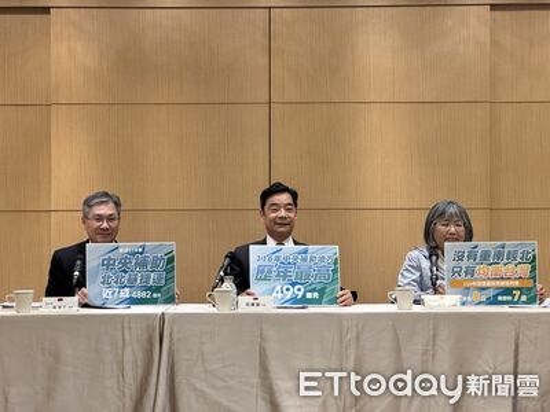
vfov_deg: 19.1
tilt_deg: +1.1
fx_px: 1223
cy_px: 206
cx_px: 275
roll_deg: +0.2
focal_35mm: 77
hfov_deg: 25.3
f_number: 2.8
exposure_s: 1/60
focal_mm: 9
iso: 200
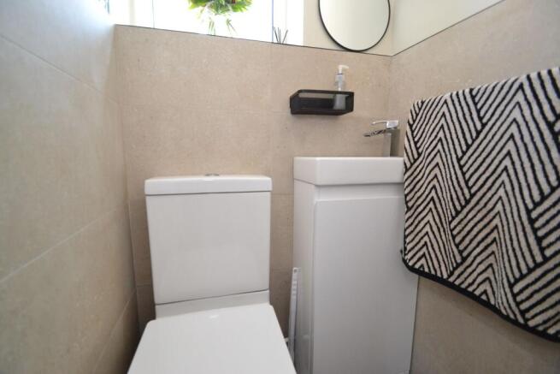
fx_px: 233
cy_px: 187
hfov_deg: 100.4
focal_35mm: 15
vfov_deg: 77.4
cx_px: 280
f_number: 3.5
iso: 1100
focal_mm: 10
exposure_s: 1/60
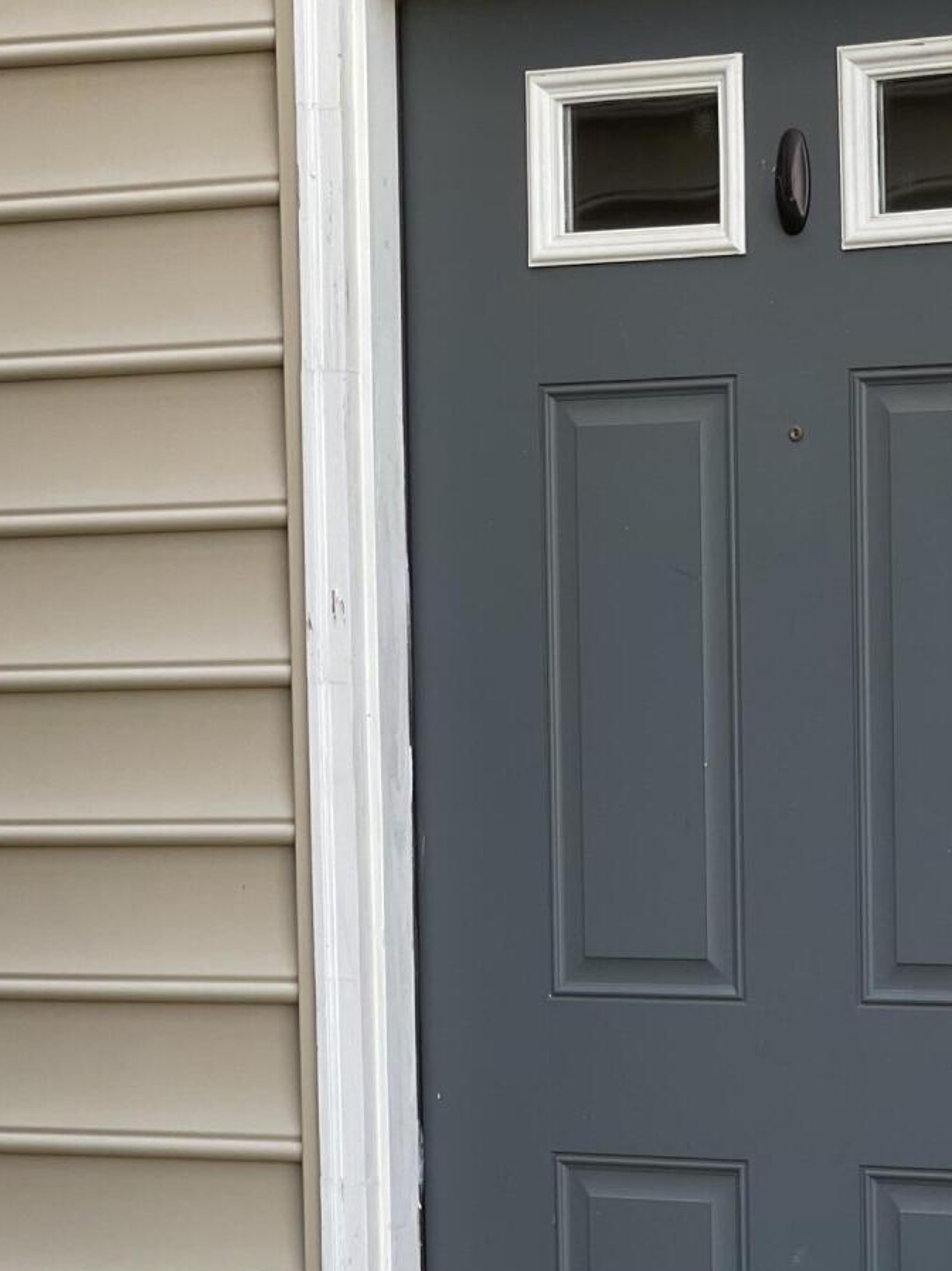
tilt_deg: -0.9
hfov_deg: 12.7
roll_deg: +1.0
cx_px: 820
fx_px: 4257
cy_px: 825
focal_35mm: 116
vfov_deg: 16.9
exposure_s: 1/122
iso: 32
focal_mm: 6
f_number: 2
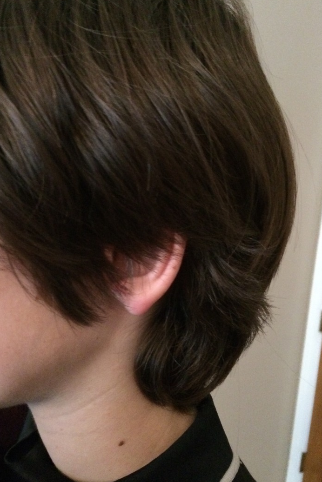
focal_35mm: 31
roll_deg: -5.5
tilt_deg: -8.3
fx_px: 416
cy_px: 241
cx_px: 148
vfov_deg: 60.3
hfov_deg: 42.3
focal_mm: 4.15
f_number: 2.2
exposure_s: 1/15
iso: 800
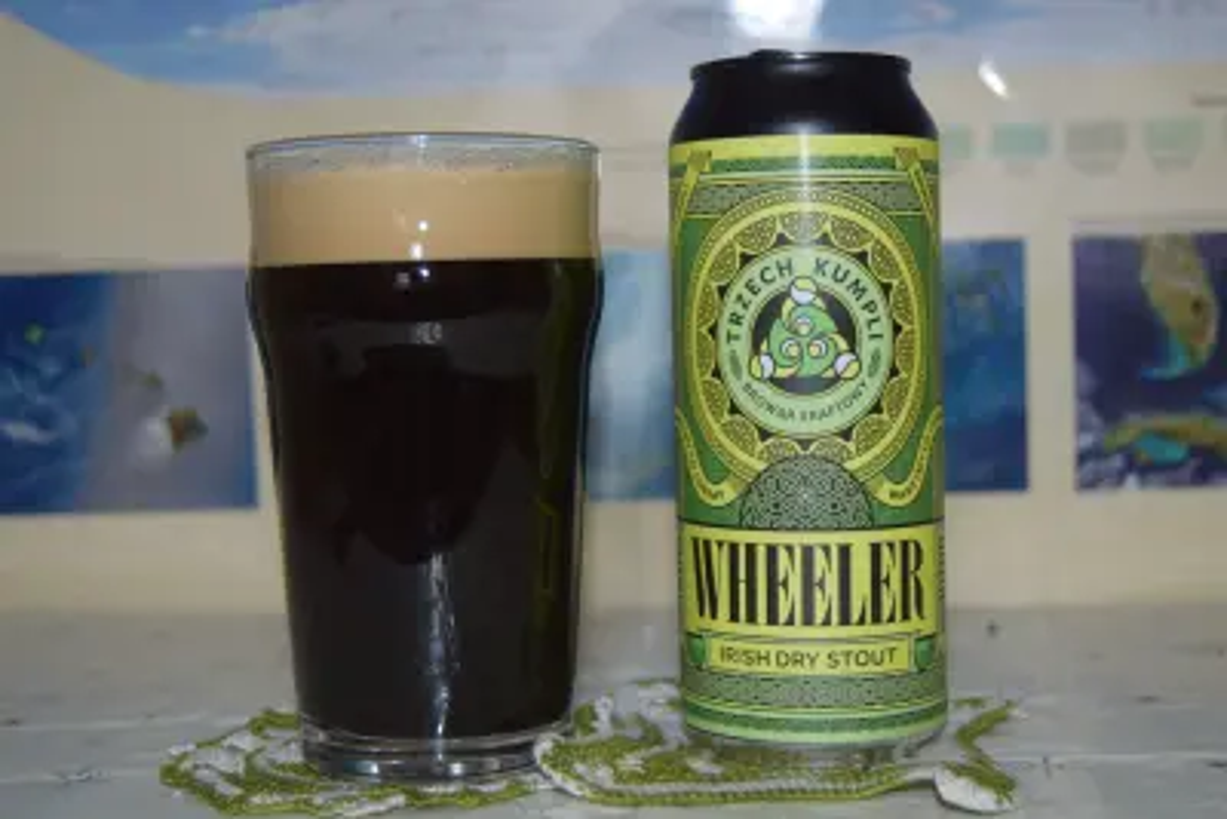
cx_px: 614
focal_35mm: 57
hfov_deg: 35.0
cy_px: 410
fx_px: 1943
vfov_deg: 23.8
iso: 280
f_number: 4.8
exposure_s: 1/60
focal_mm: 38
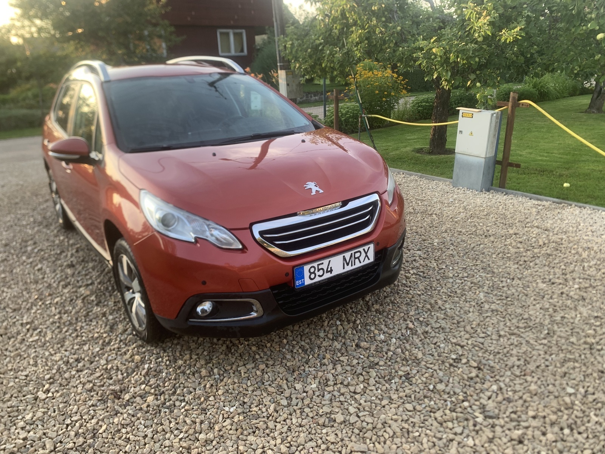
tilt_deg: -20.9
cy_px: 227
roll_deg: +2.3
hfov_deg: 67.3
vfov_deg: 53.1
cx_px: 302
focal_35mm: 26
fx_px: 454
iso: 32
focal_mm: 4.25
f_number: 1.8
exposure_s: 1/122
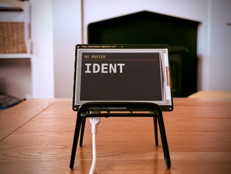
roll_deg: +0.2
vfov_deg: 30.3
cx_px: 116
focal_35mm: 48
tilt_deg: -5.3
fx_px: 320
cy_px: 87
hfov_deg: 39.7
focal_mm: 6.76
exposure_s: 1/60
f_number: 1.78
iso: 200
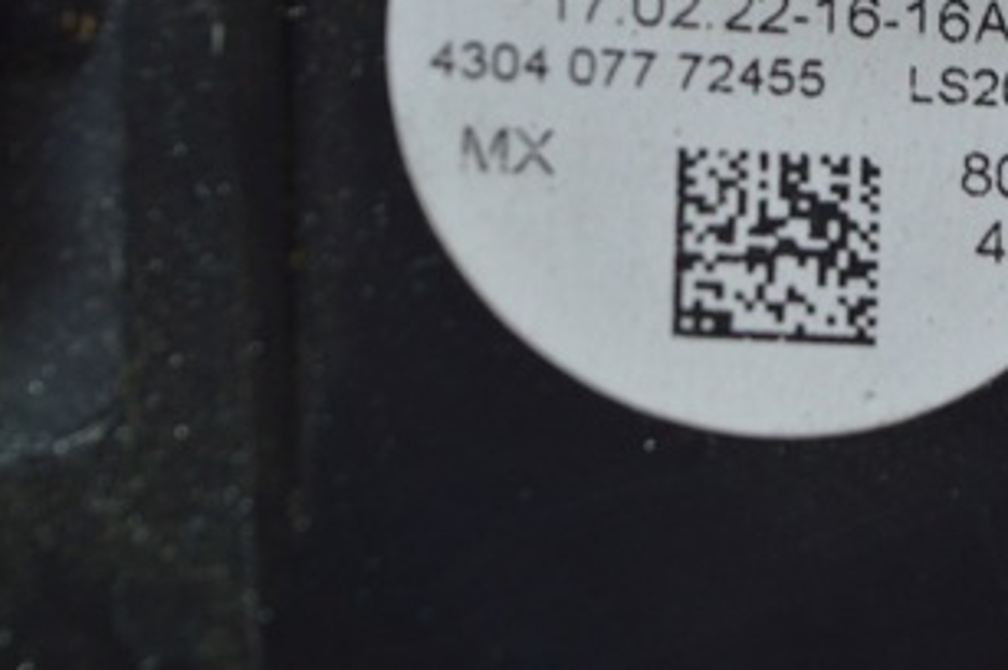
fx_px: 4812
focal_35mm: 172
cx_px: 778
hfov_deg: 11.9
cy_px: -5
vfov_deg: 7.9
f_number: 5.6
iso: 400
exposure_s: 1/50
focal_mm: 55
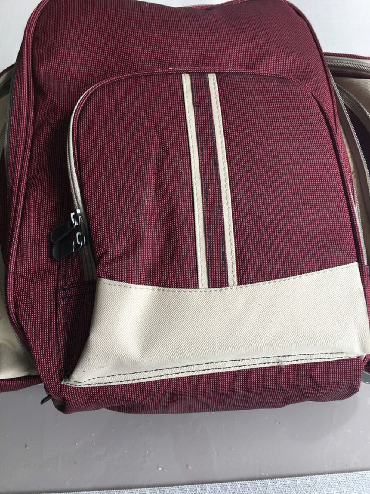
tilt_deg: -75.9
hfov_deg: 48.2
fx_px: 413
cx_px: 185
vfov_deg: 61.7
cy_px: 247
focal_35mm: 29
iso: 32
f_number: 2.2
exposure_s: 1/100
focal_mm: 4.15
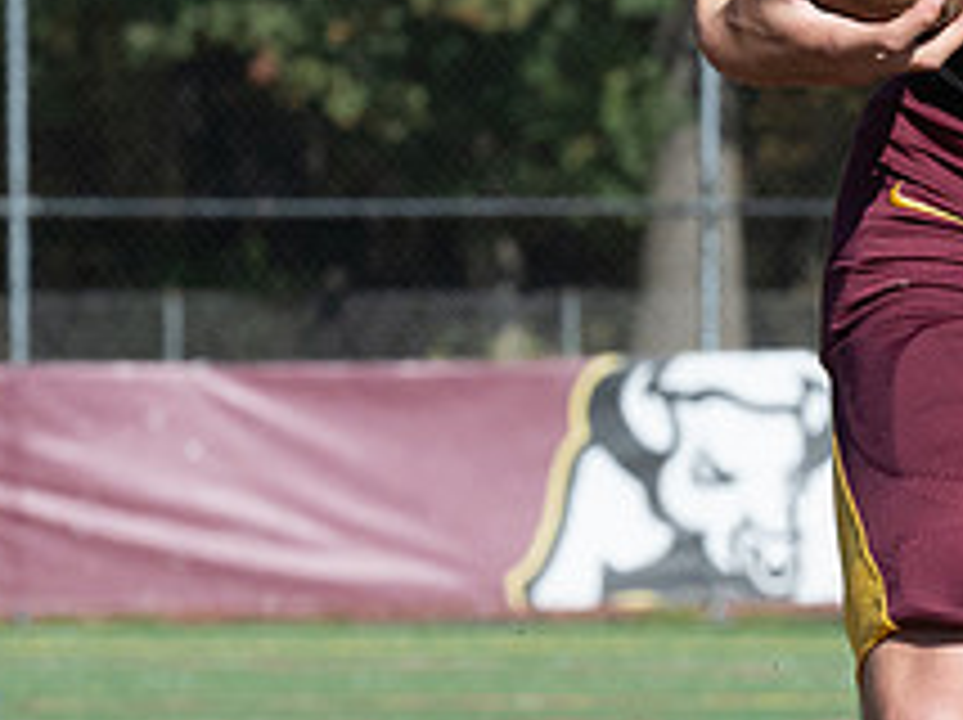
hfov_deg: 3.5
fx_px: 15756
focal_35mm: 567
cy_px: 131
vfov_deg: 2.6
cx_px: 1311
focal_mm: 93
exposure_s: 1/2000
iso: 450
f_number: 5.6
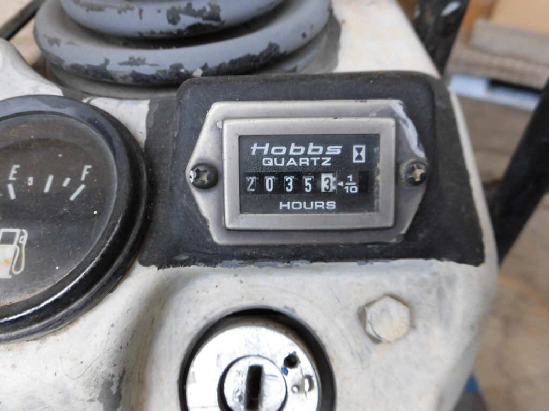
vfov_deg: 56.8
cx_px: 274
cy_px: 206
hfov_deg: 71.6
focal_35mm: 24
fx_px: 381
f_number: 3.1
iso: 160
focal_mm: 4.3
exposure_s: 1/80
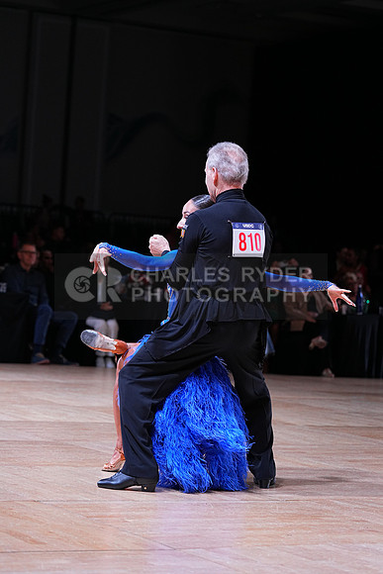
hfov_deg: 13.7
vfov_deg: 20.4
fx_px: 1595
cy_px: 287
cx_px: 192
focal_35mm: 100
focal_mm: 100
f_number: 4
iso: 1250
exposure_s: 1/400
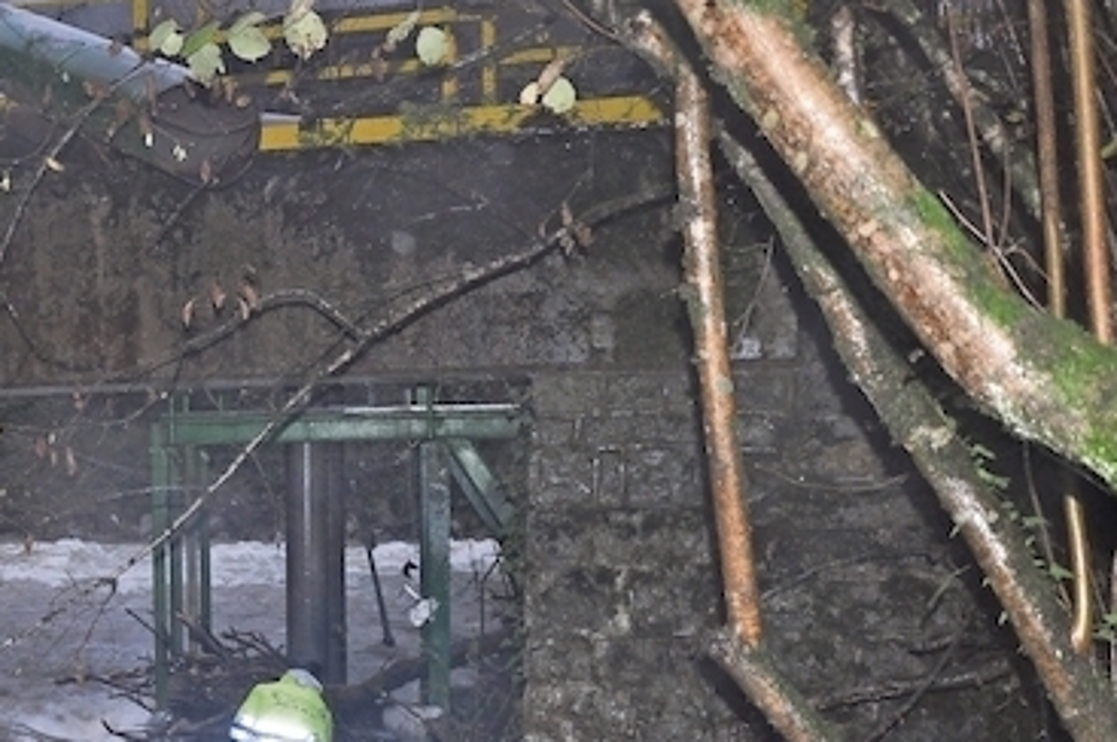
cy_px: 610
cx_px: 189
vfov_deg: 24.2
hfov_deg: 35.0
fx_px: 1701
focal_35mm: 55
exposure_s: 1/60
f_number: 3.8
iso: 800
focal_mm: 21
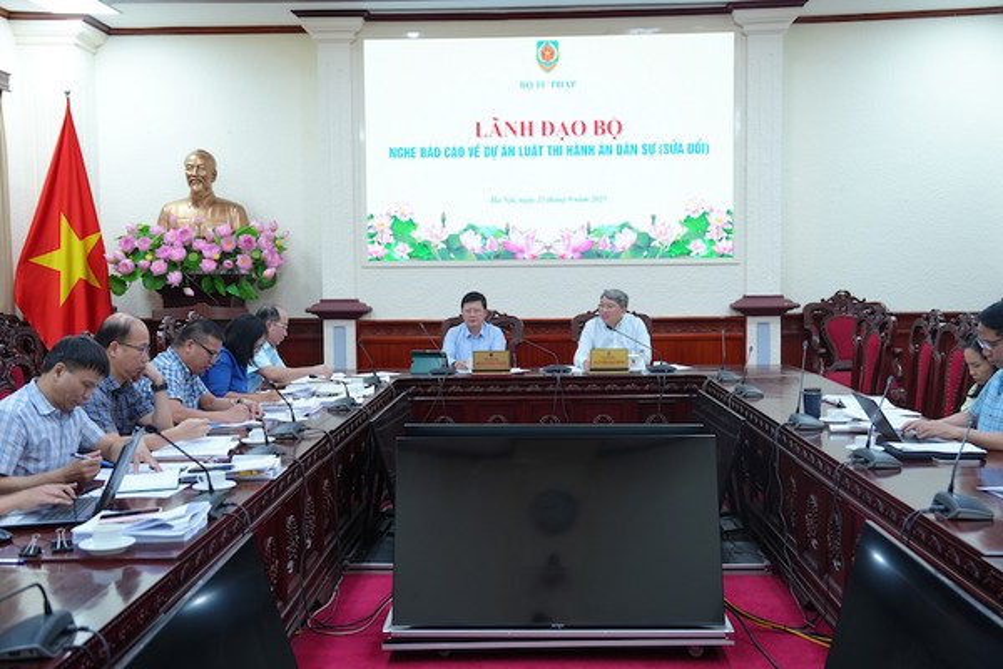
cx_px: 502
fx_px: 1114
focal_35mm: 40
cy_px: 334
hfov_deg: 48.5
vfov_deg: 33.4
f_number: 3.5
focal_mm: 40
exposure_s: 1/160
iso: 1250
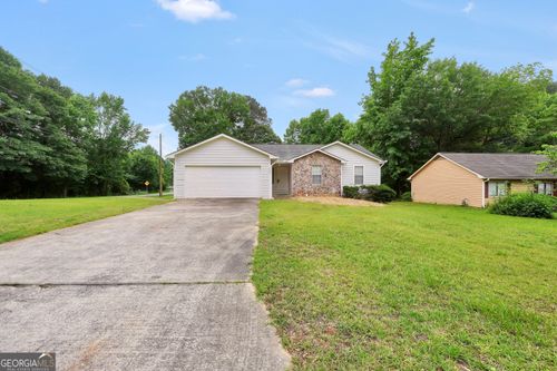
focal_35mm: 15
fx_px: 232
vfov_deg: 77.3
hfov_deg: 100.4
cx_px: 278
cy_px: 186
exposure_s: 1/125
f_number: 8
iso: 100
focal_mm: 10
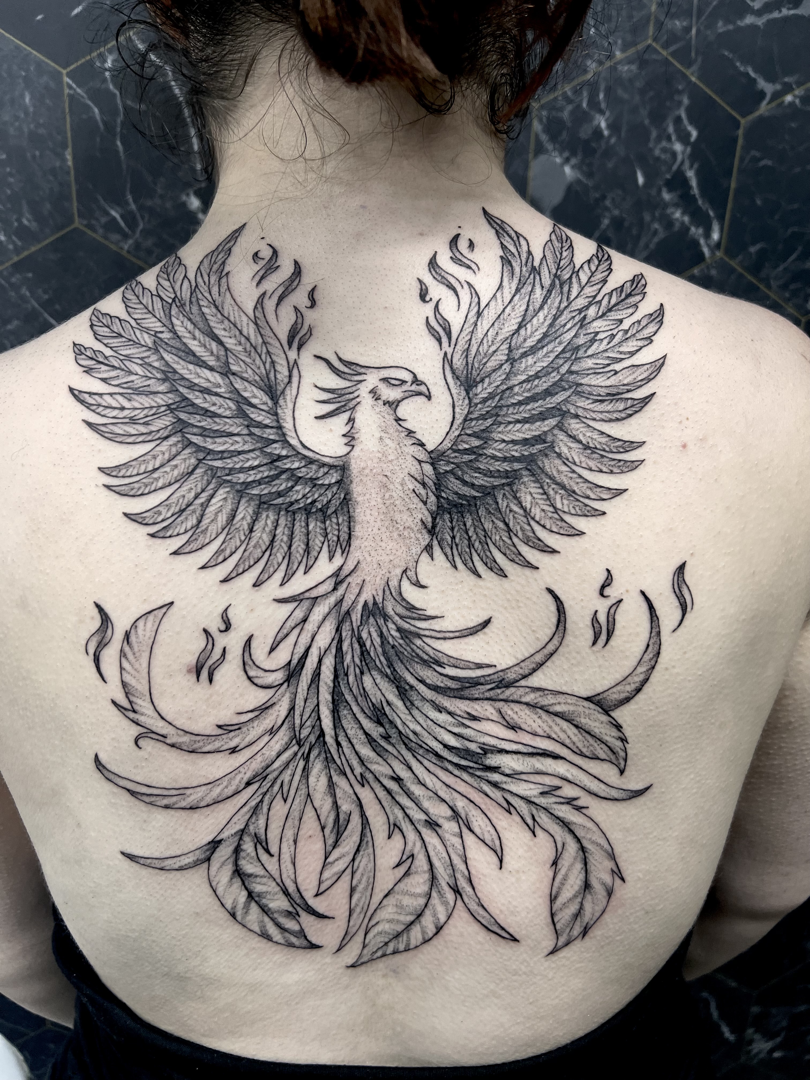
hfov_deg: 53.1
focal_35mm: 26
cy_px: 540
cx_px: 405
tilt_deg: -15.4
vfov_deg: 67.3
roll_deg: +0.1
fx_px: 811
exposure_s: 1/103
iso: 125
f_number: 1.5
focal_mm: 5.7
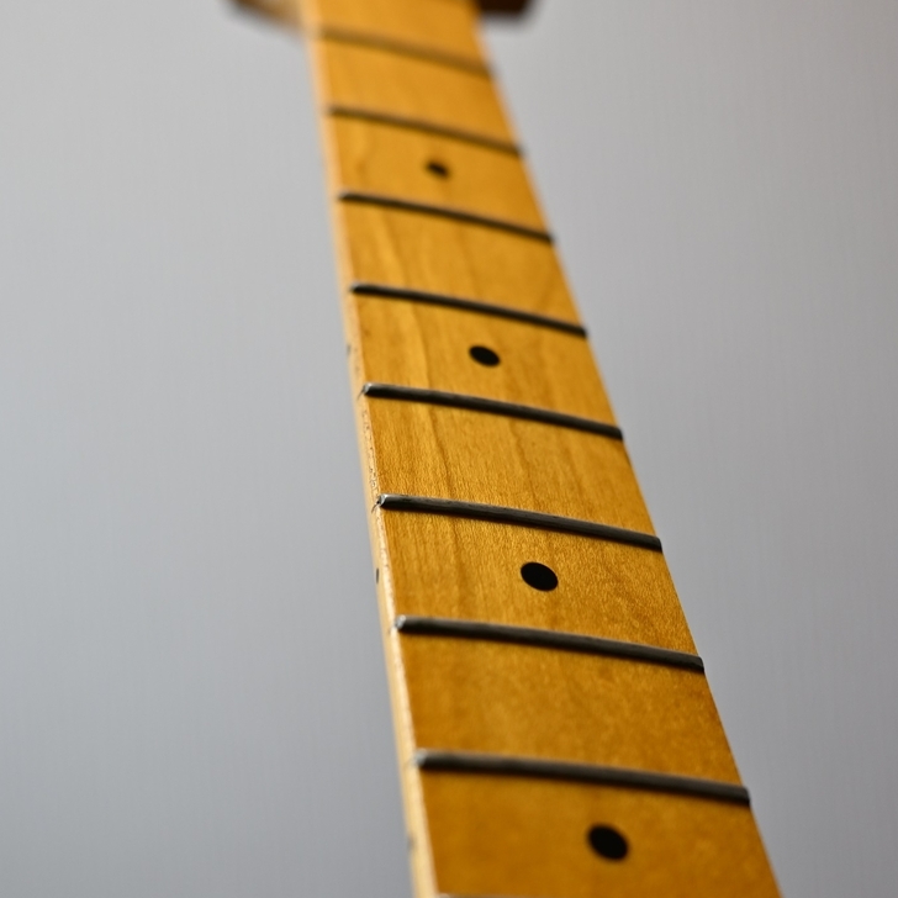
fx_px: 1644
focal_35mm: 56
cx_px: 434
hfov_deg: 30.6
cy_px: 530
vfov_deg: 30.5
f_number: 4
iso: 400
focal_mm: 40
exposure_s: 1/320
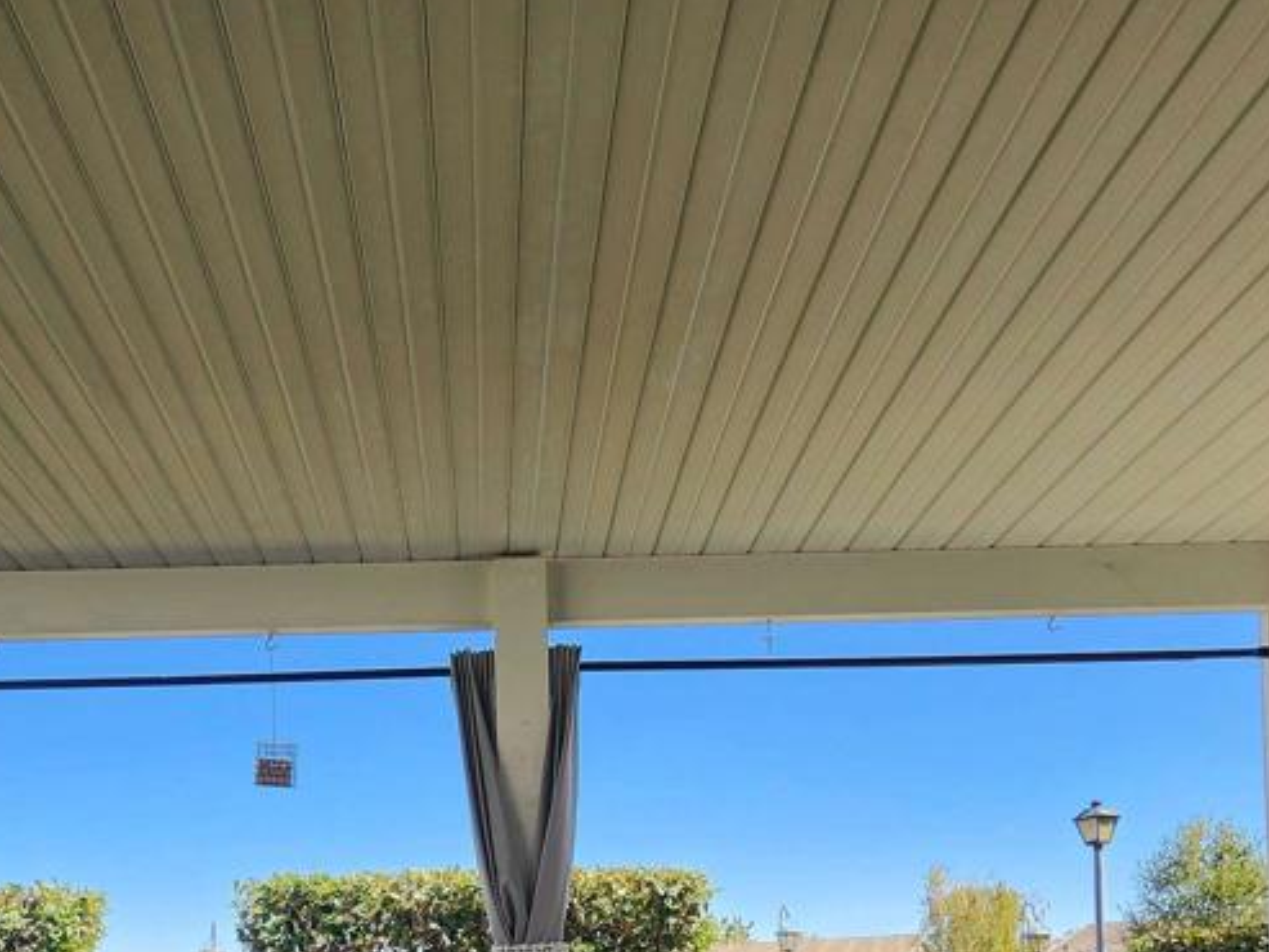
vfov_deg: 43.6
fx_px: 990
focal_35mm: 27
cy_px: 962
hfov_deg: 64.6
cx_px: 499
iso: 50
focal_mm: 2.2
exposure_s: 1/688
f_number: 2.2
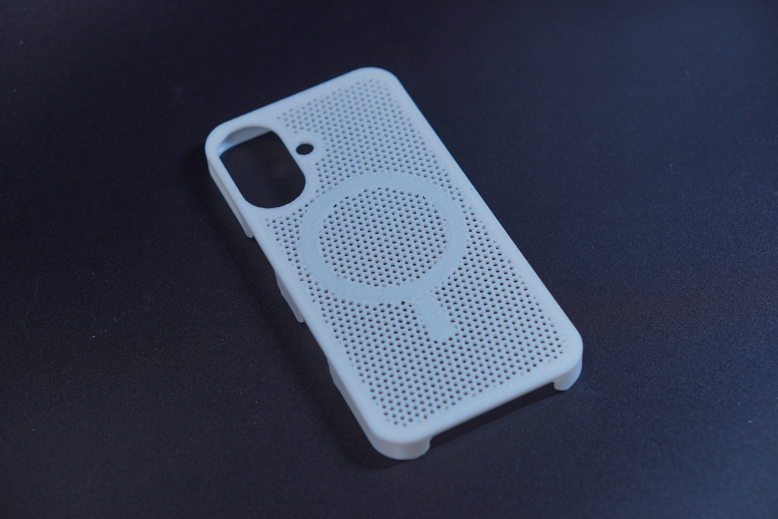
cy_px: 260
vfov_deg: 18.2
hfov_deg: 27.0
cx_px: 389
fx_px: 1621
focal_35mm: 75
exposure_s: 1/80
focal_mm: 50
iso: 200
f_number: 2.8
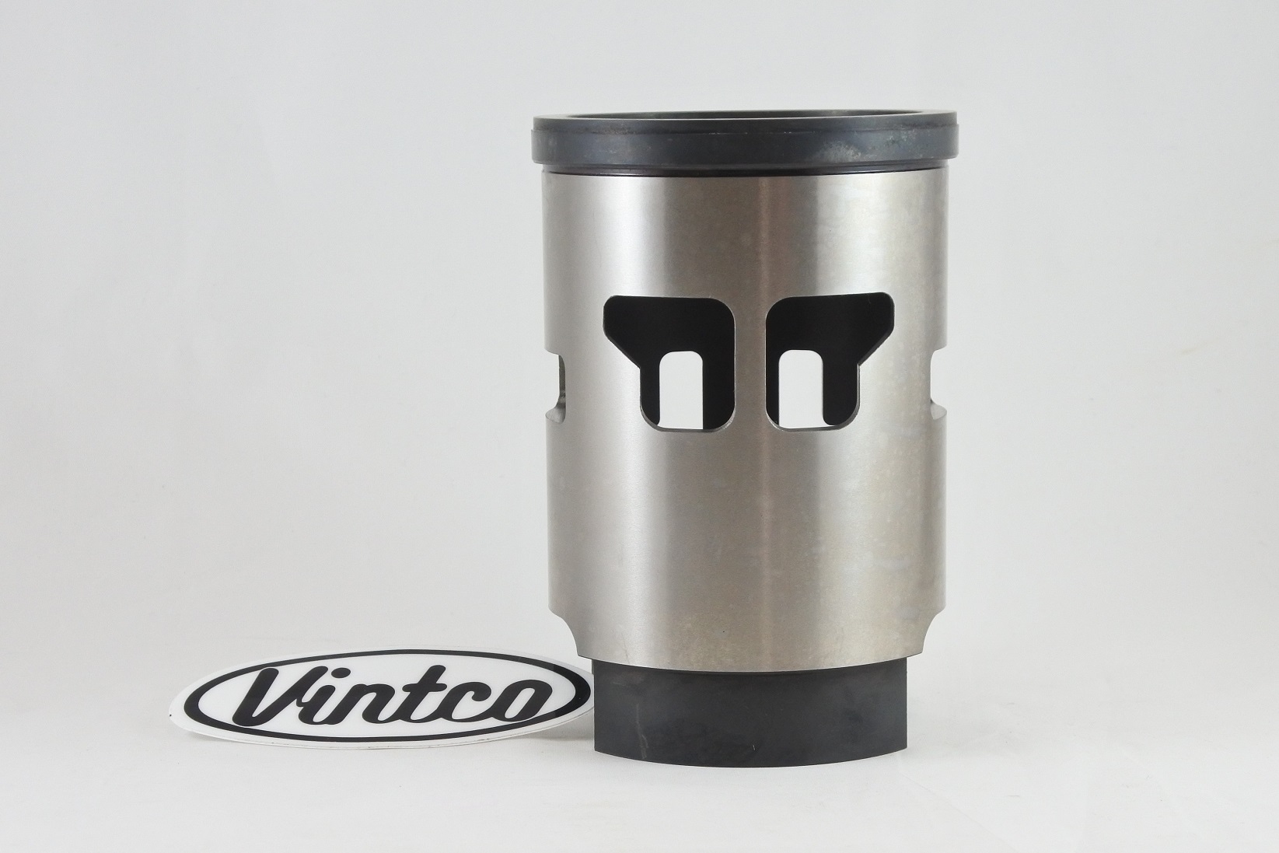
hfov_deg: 36.2
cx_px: 640
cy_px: 426
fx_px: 1954
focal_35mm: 55
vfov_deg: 24.6
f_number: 4.8
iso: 560
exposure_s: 1/125
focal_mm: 20.6
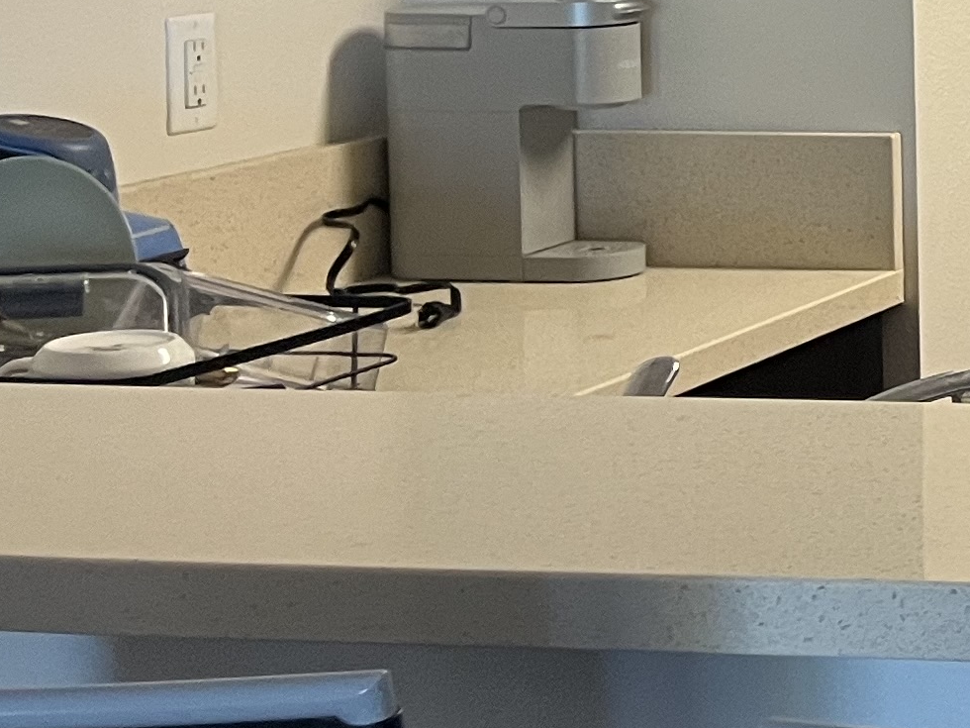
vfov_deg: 13.6
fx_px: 2998
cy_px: -52
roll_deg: -0.3
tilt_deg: -3.1
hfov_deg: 15.0
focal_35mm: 107
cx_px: 1942
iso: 160
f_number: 1.6
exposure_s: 1/54
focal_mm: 5.1
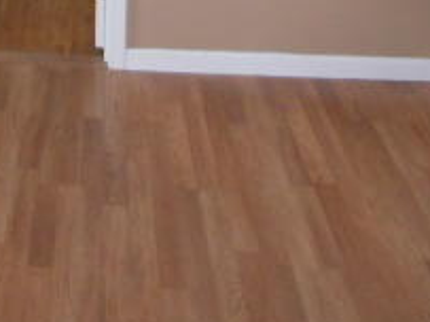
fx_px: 1055
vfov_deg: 15.8
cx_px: -97
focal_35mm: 85
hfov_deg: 21.3
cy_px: -176
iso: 320
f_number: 3.2
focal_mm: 4.9
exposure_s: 1/25
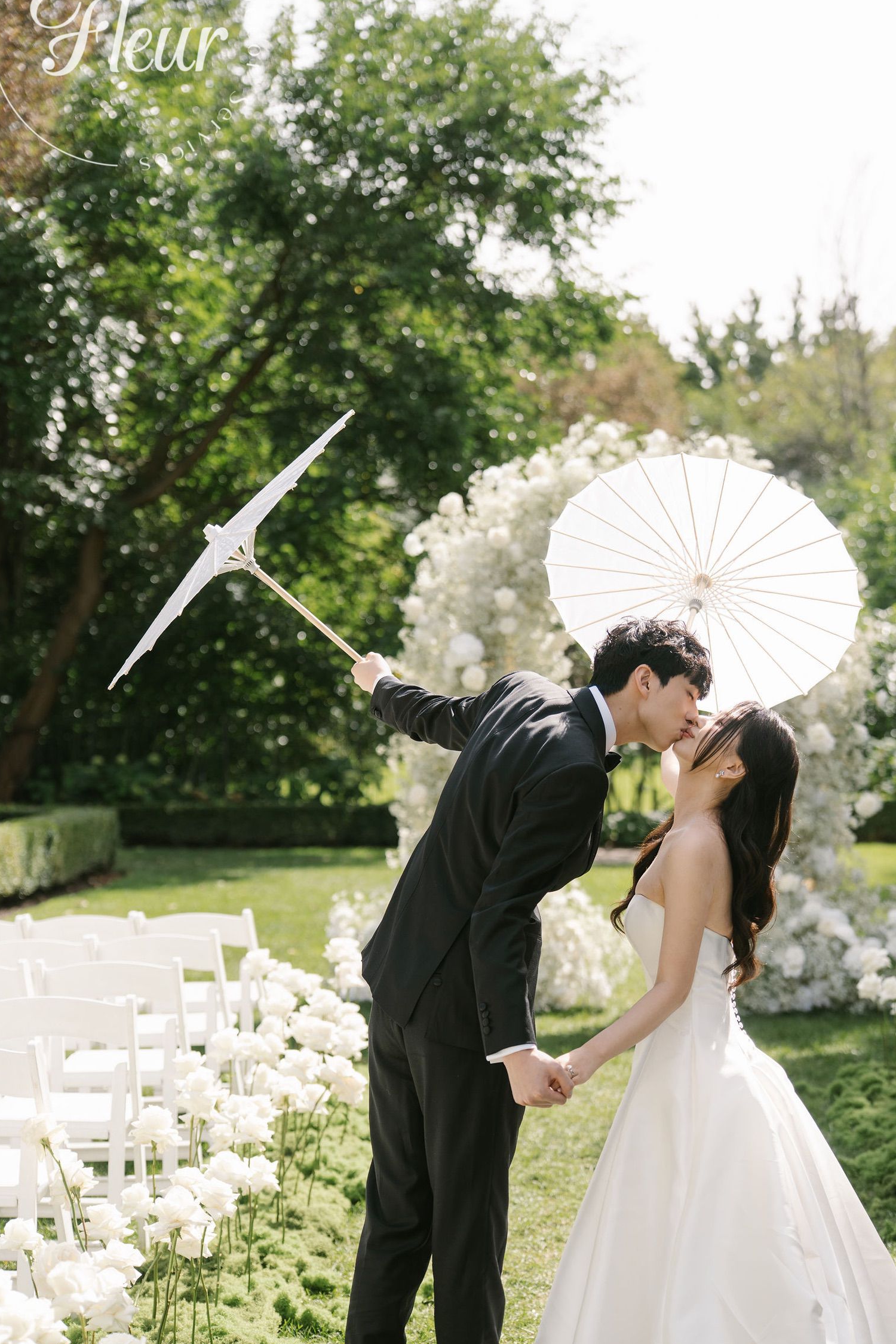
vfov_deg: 31.4
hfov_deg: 21.2
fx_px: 2389
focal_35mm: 64
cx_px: 566
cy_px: 776
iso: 100
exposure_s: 1/1000
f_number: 2
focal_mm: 48
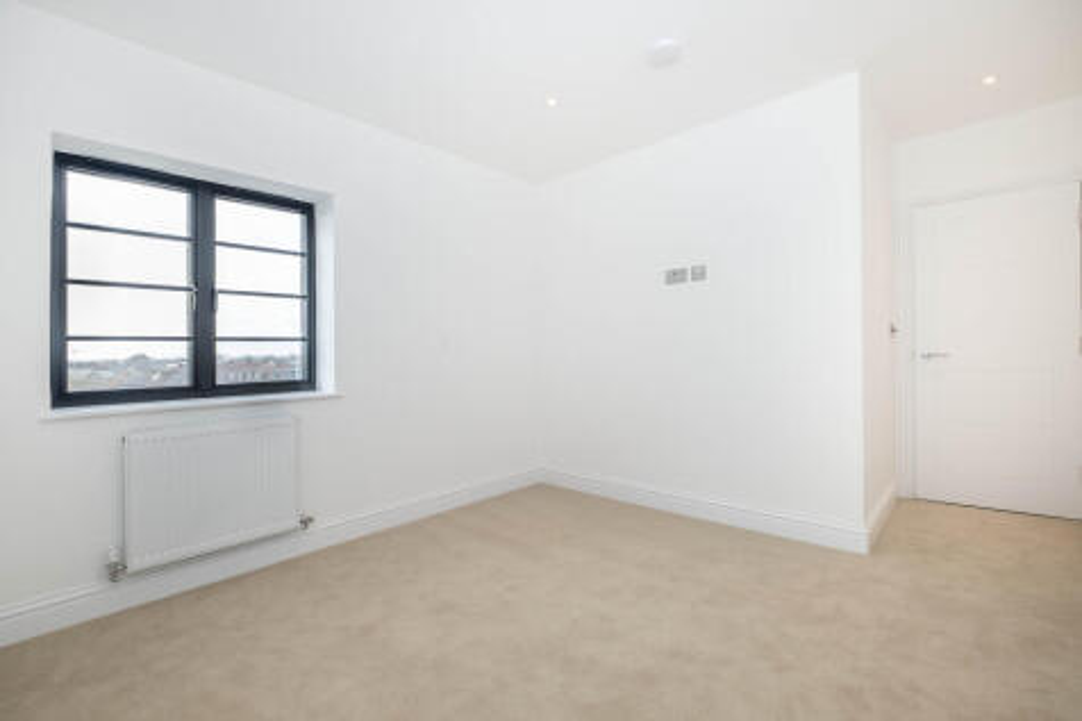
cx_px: 541
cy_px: 360
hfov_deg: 100.4
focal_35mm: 15
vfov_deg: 77.3
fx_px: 451
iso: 400
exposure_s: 1/80
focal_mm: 10
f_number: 5.6
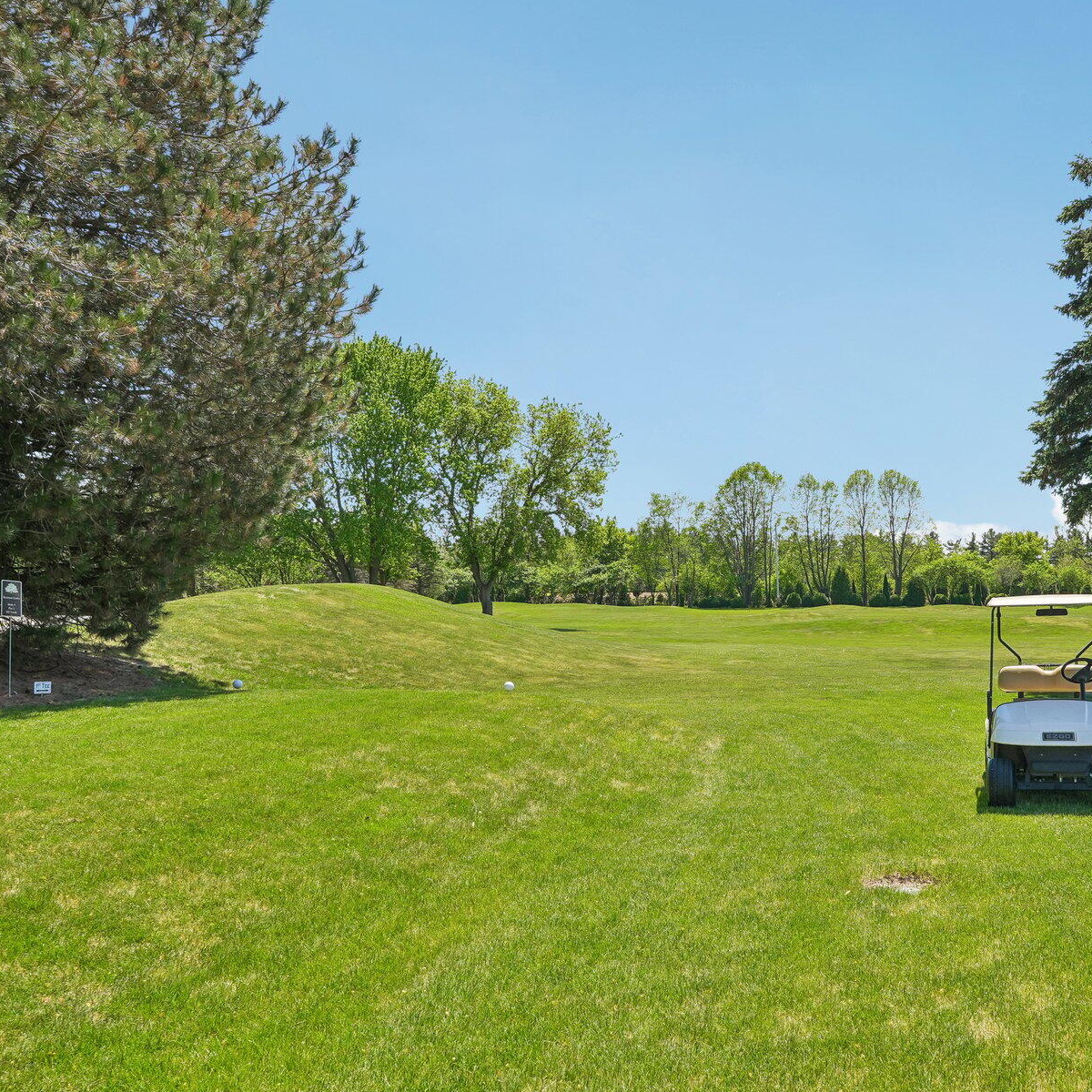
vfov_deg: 55.5
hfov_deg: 54.7
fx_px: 1035
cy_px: 609
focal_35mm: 29
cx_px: 709
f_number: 8
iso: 100
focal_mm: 20
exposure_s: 1/200
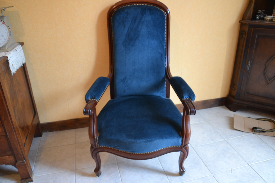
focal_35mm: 27
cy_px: 92
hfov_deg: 67.4
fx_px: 206
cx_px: 138
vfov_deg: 47.9
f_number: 4.5
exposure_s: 1/10
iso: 400
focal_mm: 18
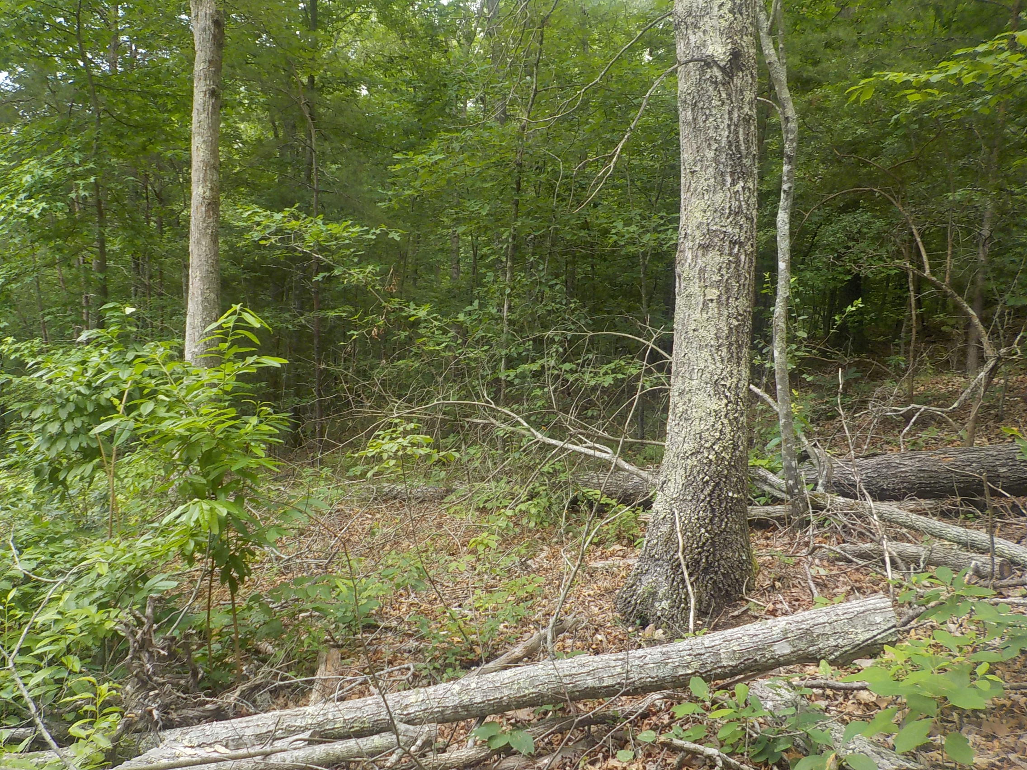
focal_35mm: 30
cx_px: 514
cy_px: 385
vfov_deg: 46.8
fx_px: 890
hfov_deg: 60.0
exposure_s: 1/125
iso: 125
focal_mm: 4.1
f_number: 3.3
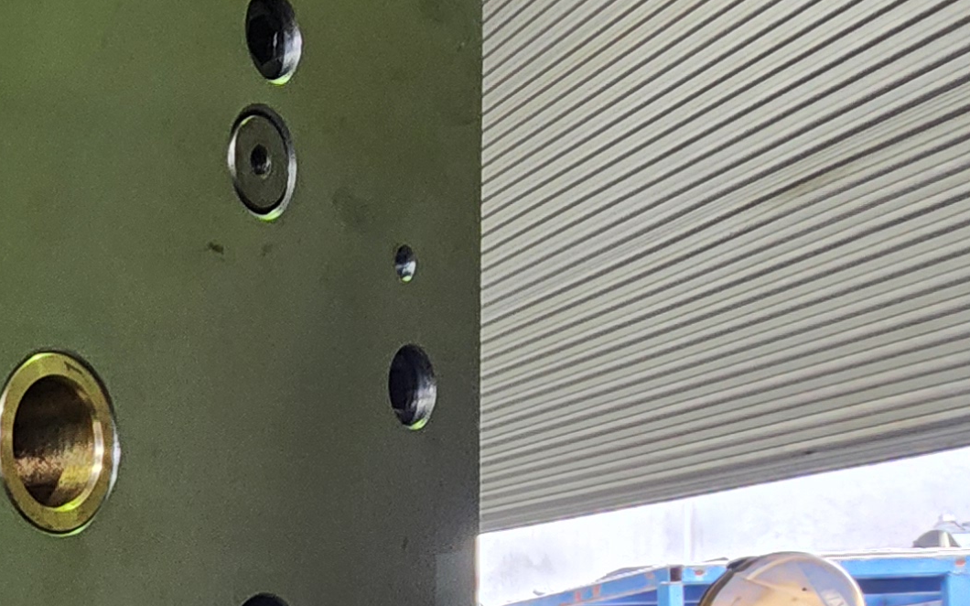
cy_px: 770
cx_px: -657
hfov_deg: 24.3
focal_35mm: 52
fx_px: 1374
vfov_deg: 22.5
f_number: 2.2
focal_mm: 2.2
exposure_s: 1/50
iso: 320
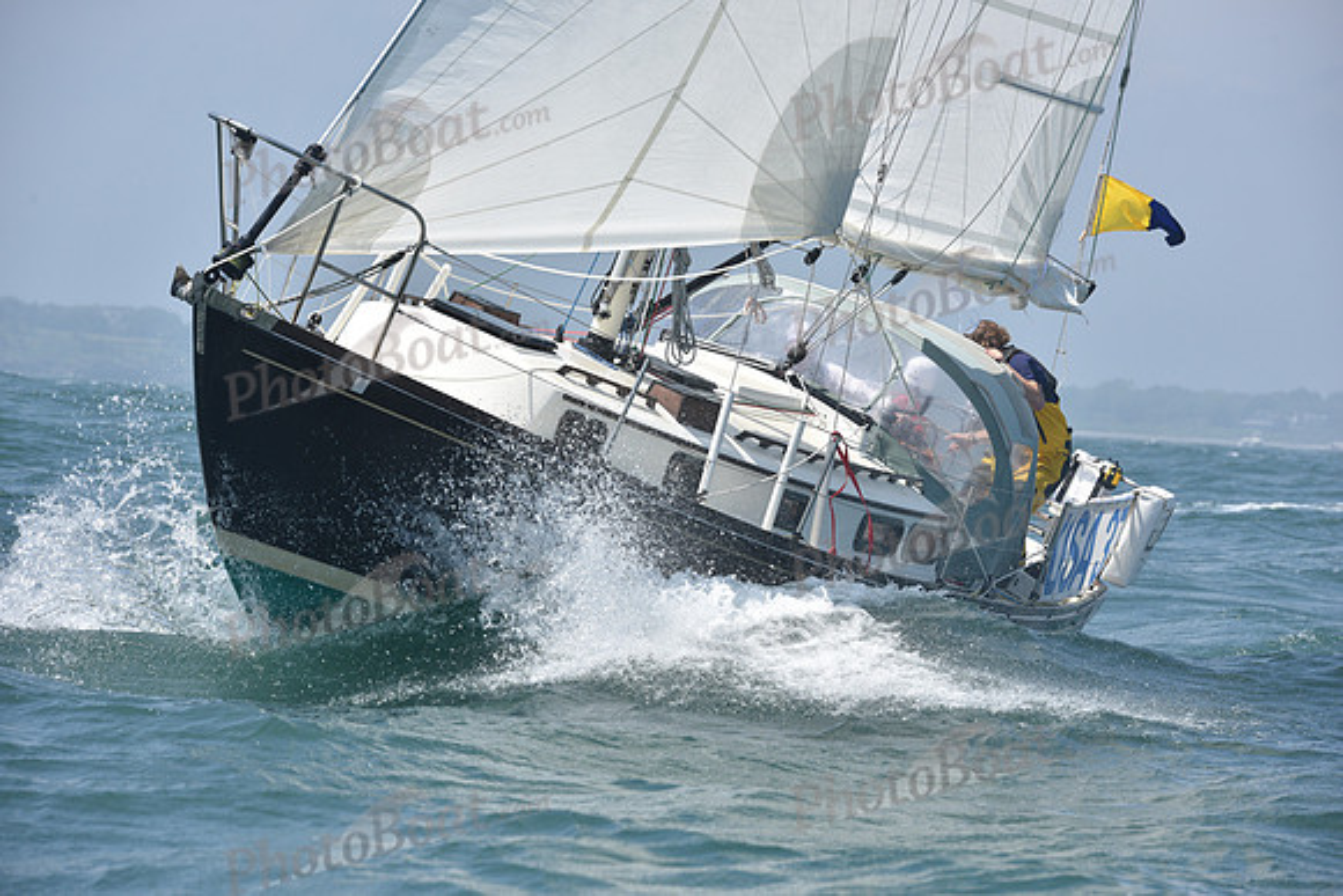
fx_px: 6716
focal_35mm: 180
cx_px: 672
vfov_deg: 7.6
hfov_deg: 11.4
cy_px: 448
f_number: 9
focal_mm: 180
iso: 320
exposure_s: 1/1000
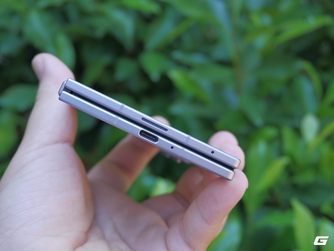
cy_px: 126
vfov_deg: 24.4
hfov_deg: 32.2
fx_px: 579
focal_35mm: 60
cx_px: 167
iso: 200
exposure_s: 1/100
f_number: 5.3
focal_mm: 30
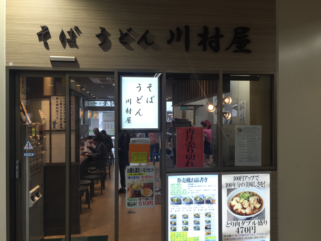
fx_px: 269
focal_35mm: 29
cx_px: 160
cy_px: 120
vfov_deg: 48.2
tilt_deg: -1.1
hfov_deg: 61.7
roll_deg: -0.4
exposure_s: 1/60
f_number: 2.2
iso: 32
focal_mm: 4.15
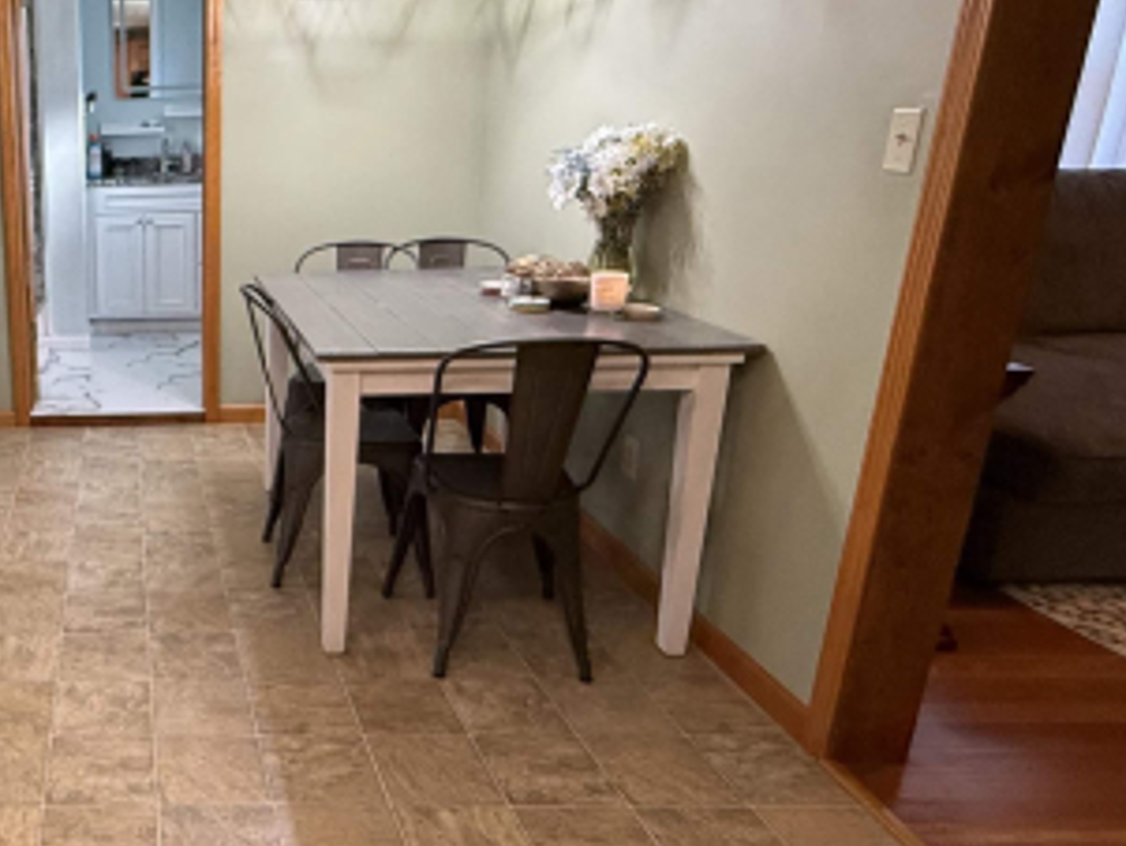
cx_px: 77
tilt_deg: -15.7
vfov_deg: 45.5
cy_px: 412
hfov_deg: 50.5
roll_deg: +2.4
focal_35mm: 31
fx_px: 1009
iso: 320
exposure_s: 1/120
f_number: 2.2
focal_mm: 2.22
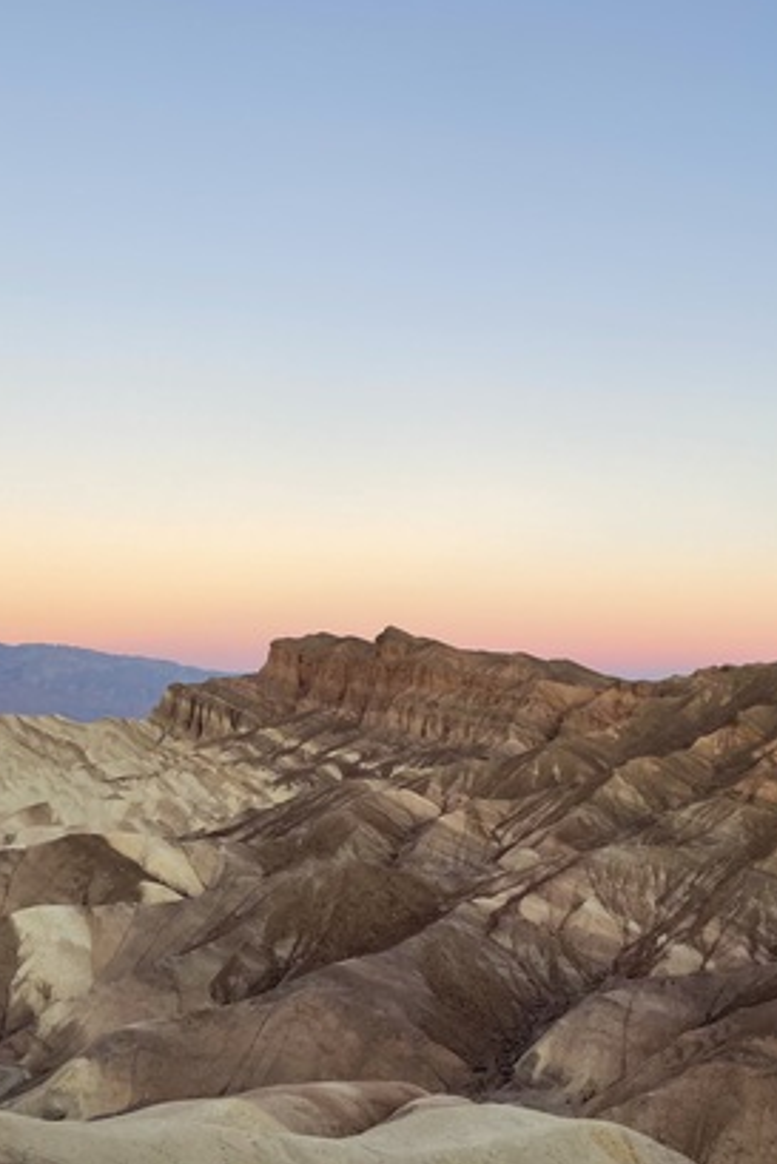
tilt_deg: +7.1
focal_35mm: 37
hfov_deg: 35.8
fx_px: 1197
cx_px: 478
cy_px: 581
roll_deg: +1.2
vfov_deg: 51.9
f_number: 1.6
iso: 32
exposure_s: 1/168
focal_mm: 4.2
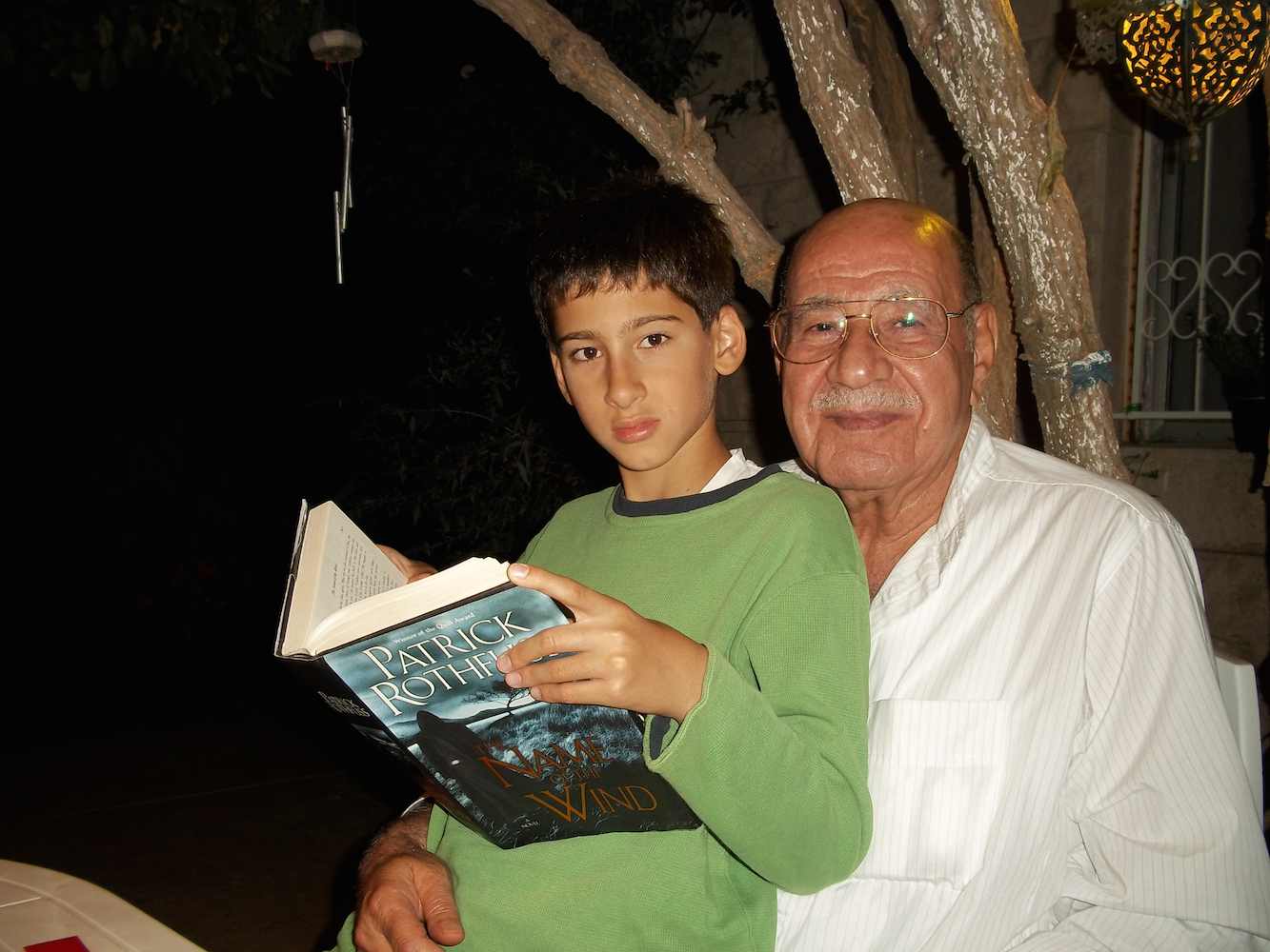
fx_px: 1321
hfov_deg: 51.4
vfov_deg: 39.7
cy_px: 476
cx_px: 635
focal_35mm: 36
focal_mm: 6.5
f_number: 3.1
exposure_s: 1/30
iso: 80
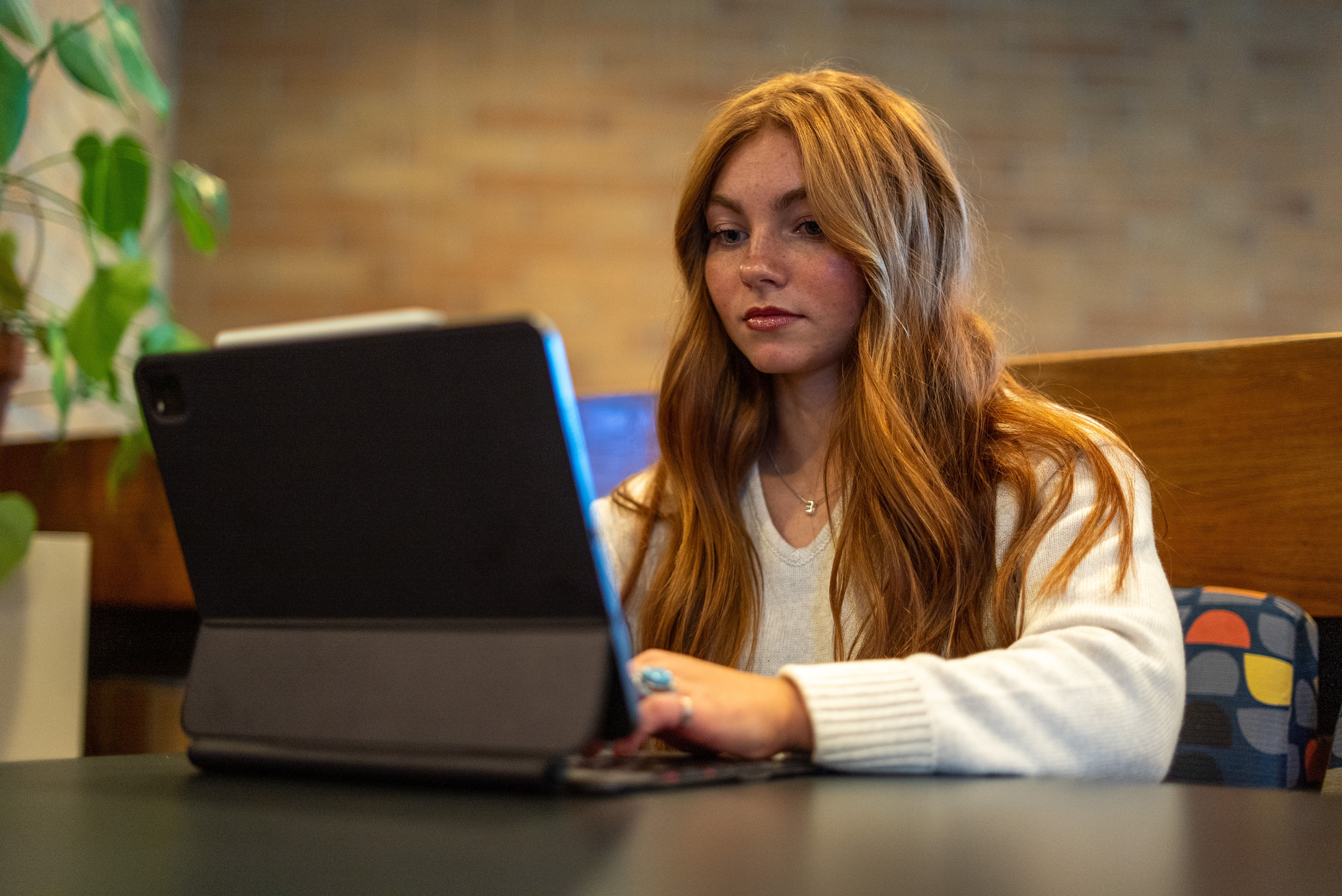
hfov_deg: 39.6
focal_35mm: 50
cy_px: 448
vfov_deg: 27.0
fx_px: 1865
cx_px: 671
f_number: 1.8
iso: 1250
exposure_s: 1/250
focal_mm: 50
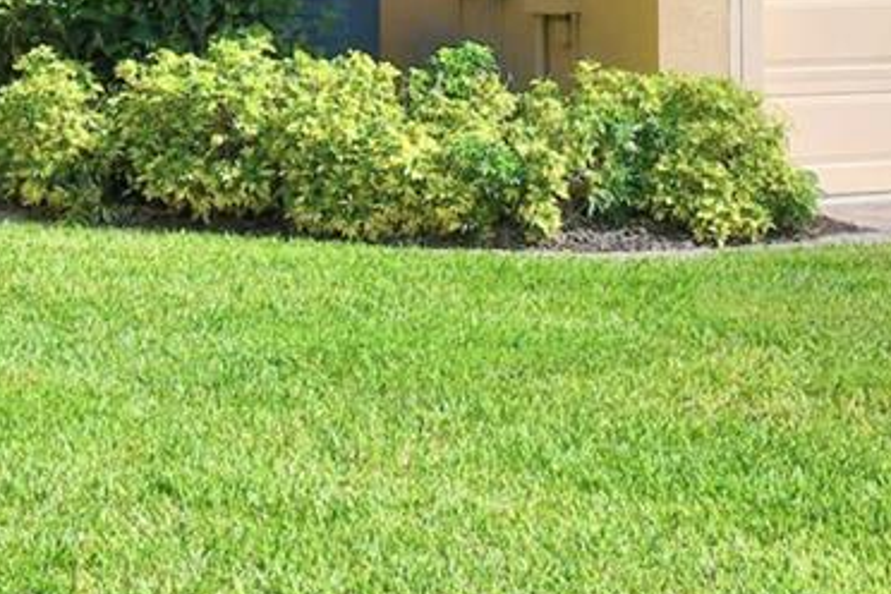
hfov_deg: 15.9
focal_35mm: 129
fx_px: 3193
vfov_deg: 10.3
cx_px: 486
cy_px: -280
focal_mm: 20
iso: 100
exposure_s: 1/320
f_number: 9
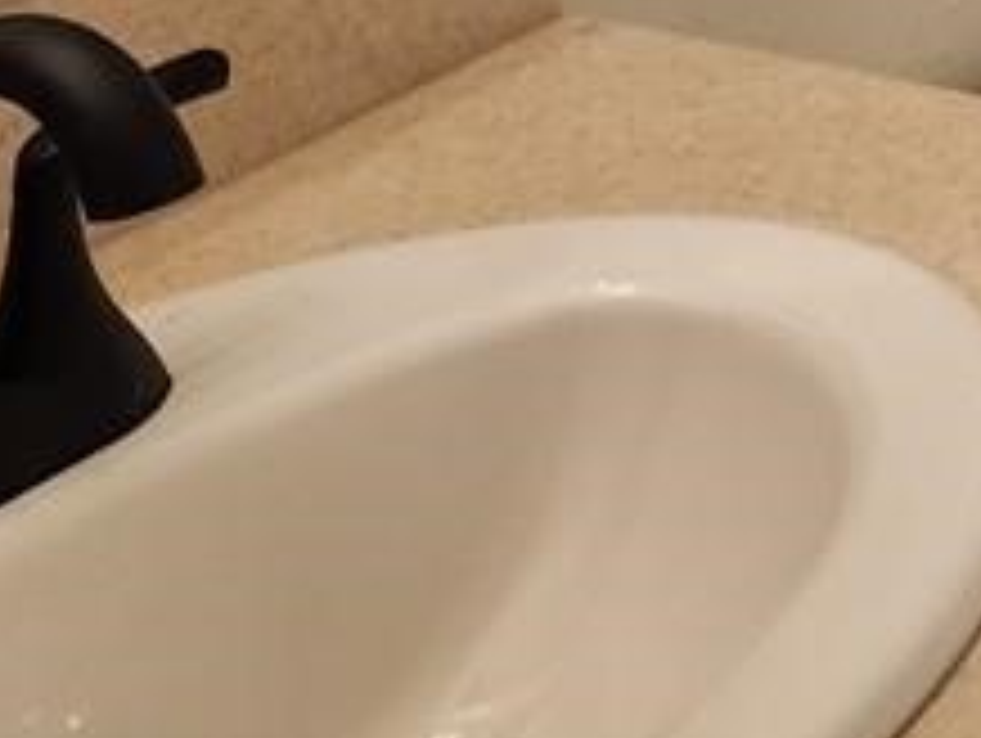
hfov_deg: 15.8
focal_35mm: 108
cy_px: -958
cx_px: 1714
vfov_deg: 11.6
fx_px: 3064
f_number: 1.8
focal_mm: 5.4
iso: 125
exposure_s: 1/120
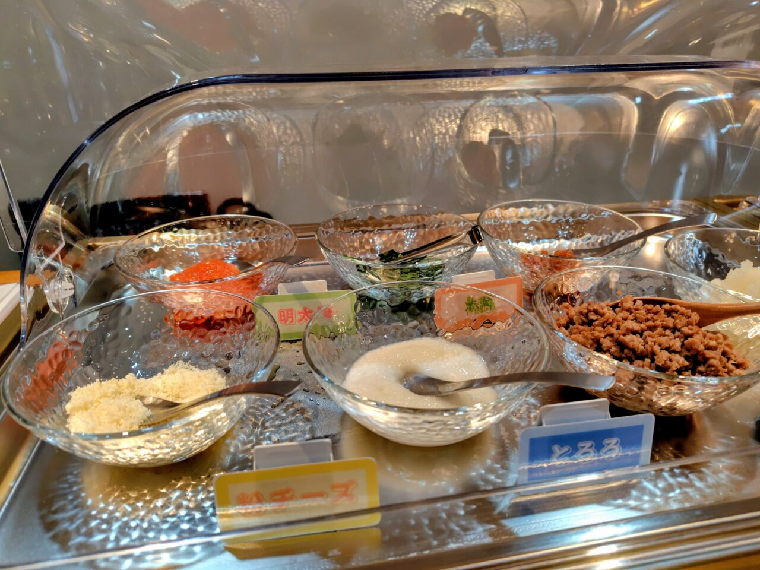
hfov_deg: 73.9
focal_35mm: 23
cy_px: 285
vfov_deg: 58.9
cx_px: 380
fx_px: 505
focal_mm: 5.6
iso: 152
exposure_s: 1/100
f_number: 1.9
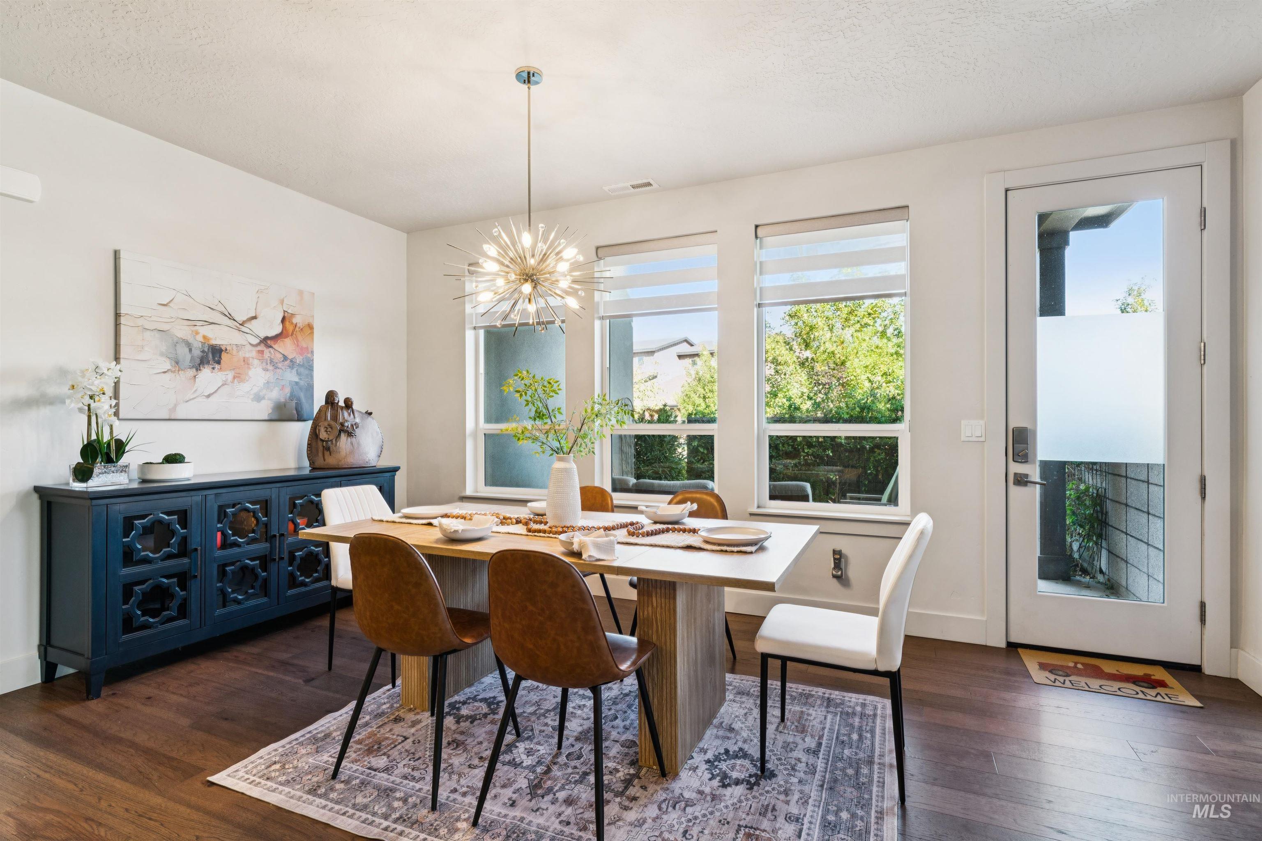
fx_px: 603
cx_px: 631
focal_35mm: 17
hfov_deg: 92.6
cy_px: 420
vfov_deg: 69.8
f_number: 13
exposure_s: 1/8
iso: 400
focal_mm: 17.2
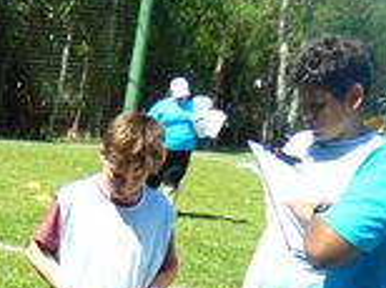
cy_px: 326
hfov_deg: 17.6
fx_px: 1158
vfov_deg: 13.9
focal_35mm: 104
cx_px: -125
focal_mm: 4.5
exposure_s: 1/500
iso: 80
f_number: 3
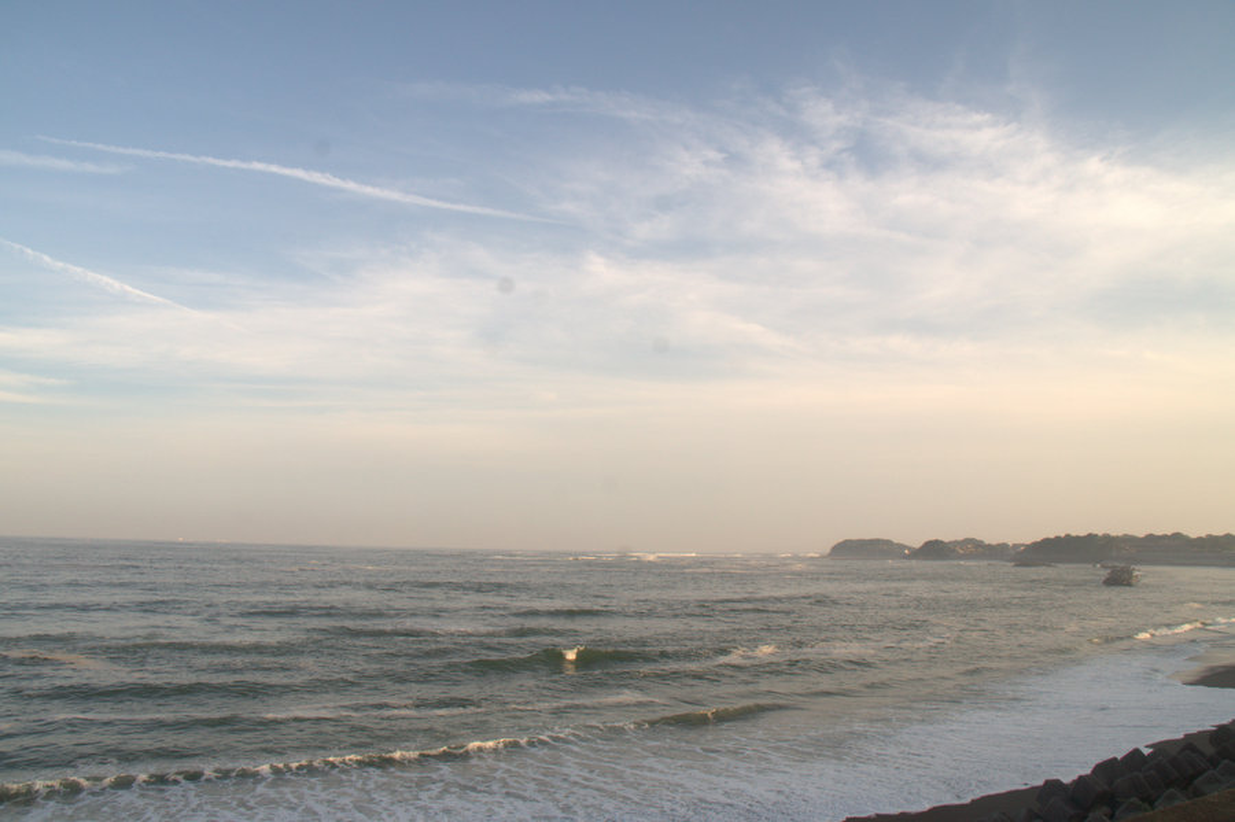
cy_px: 411
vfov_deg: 47.9
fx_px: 926
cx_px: 618
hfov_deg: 67.4
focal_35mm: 27
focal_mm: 18
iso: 200
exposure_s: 1/160
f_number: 13
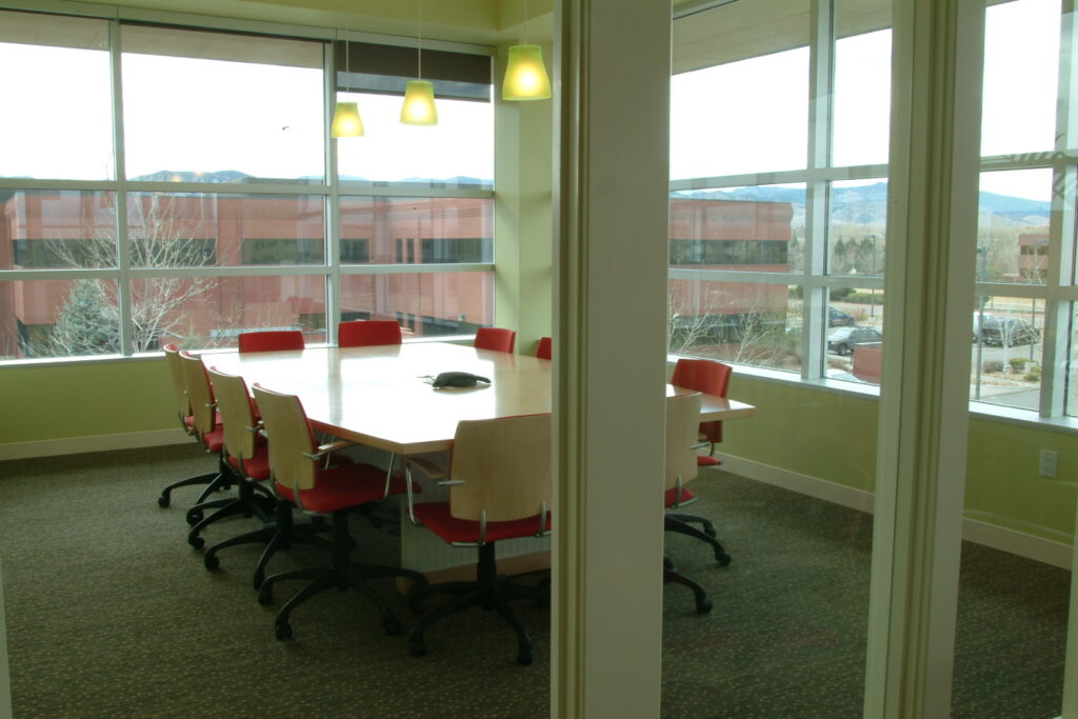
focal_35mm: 32
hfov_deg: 59.5
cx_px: 539
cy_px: 360
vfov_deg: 41.7
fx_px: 943
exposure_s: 1/2
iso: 100
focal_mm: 21
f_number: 22
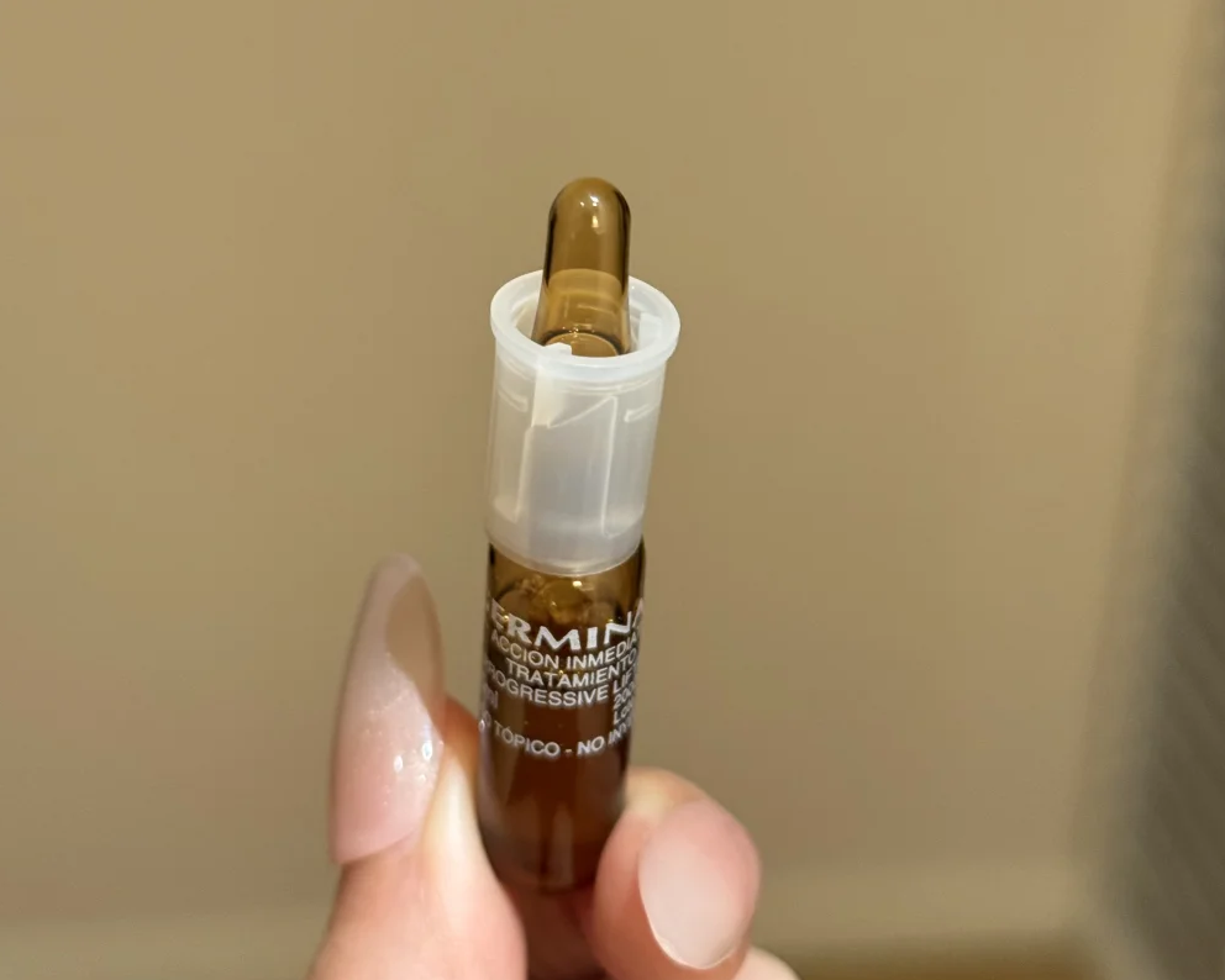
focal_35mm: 51
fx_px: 1849
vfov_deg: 29.7
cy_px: 499
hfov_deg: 36.6
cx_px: 566
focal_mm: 6.76
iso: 200
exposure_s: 1/33
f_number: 1.78
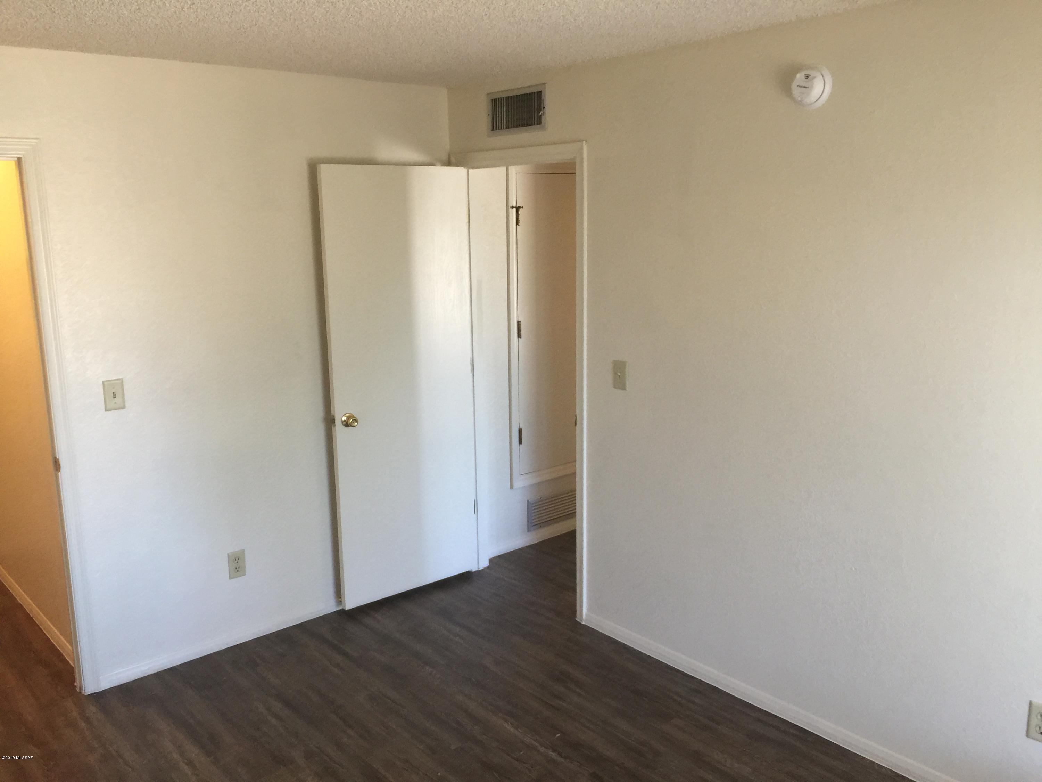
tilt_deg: -10.5
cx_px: 521
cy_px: 391
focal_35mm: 29
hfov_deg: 61.7
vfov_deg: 48.2
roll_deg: -0.6
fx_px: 873
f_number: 2.2
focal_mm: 4.15
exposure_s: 1/15
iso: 64
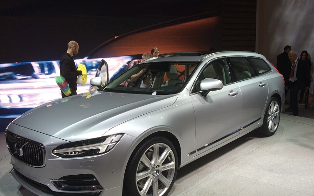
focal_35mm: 31
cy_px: 111
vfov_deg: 40.5
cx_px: 157
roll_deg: +3.9
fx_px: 265
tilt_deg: -10.8
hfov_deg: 61.2
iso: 32
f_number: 2.2
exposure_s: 1/100
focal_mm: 4.15
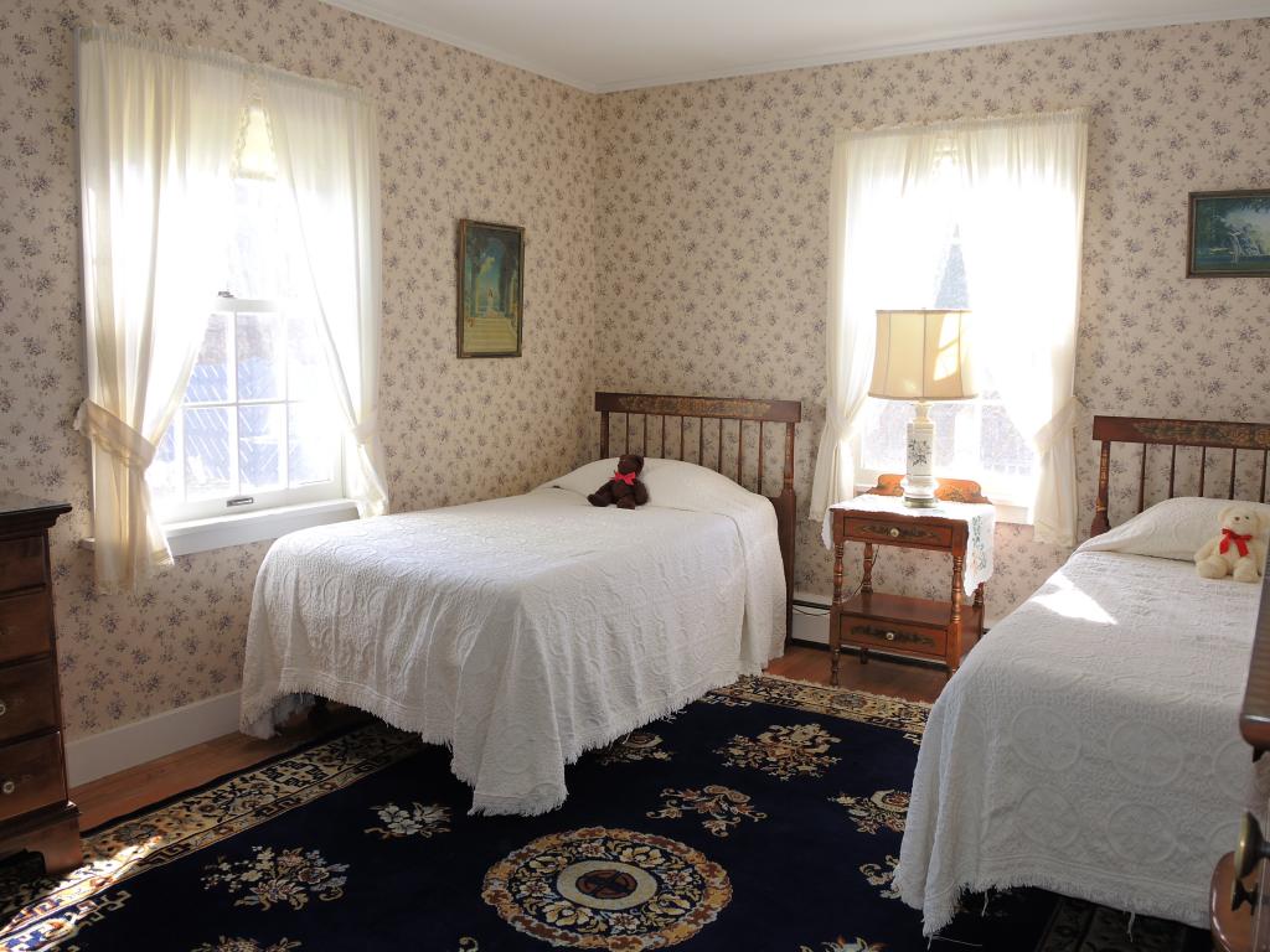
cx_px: 635
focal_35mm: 28
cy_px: 476
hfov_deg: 63.4
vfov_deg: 49.7
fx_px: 1027
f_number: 3.5
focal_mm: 6
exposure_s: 1/40
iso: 80
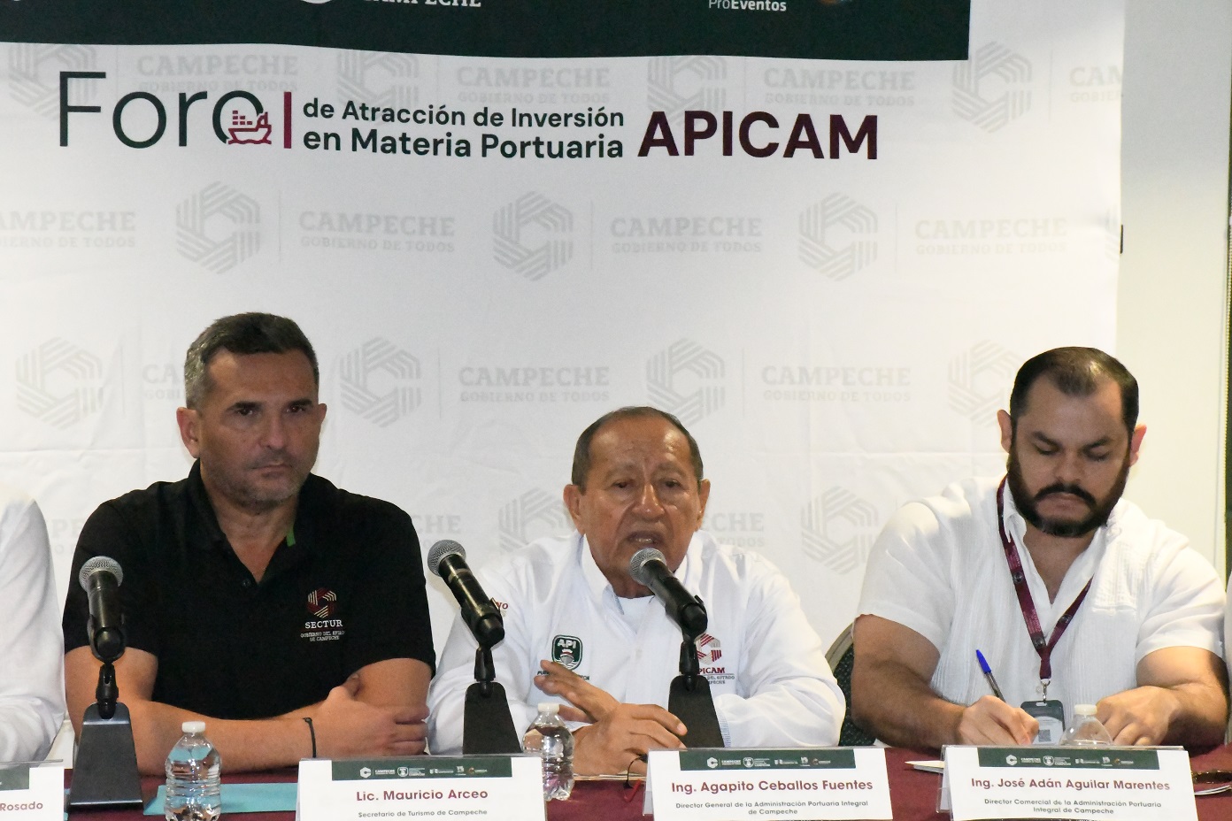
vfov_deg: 12.2
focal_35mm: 112
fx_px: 3833
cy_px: 410
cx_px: 616
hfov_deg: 18.3
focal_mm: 75
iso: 45600
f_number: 10
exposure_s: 1/125
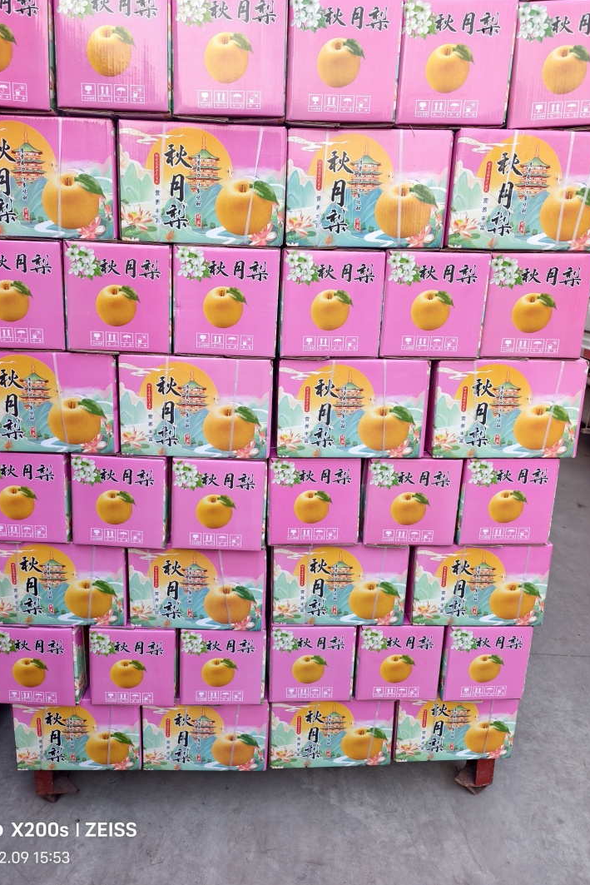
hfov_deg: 53.1
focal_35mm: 24
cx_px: 267
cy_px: 442
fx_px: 590
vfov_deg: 73.7
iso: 72
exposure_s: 1/100
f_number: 1.57
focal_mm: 5.6
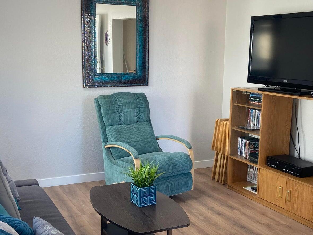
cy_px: 127
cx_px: 147
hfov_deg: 40.4
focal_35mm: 47
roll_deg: -0.3
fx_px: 425
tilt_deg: -11.4
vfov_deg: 30.9
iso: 50
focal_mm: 4.25
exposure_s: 1/121
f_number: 1.8
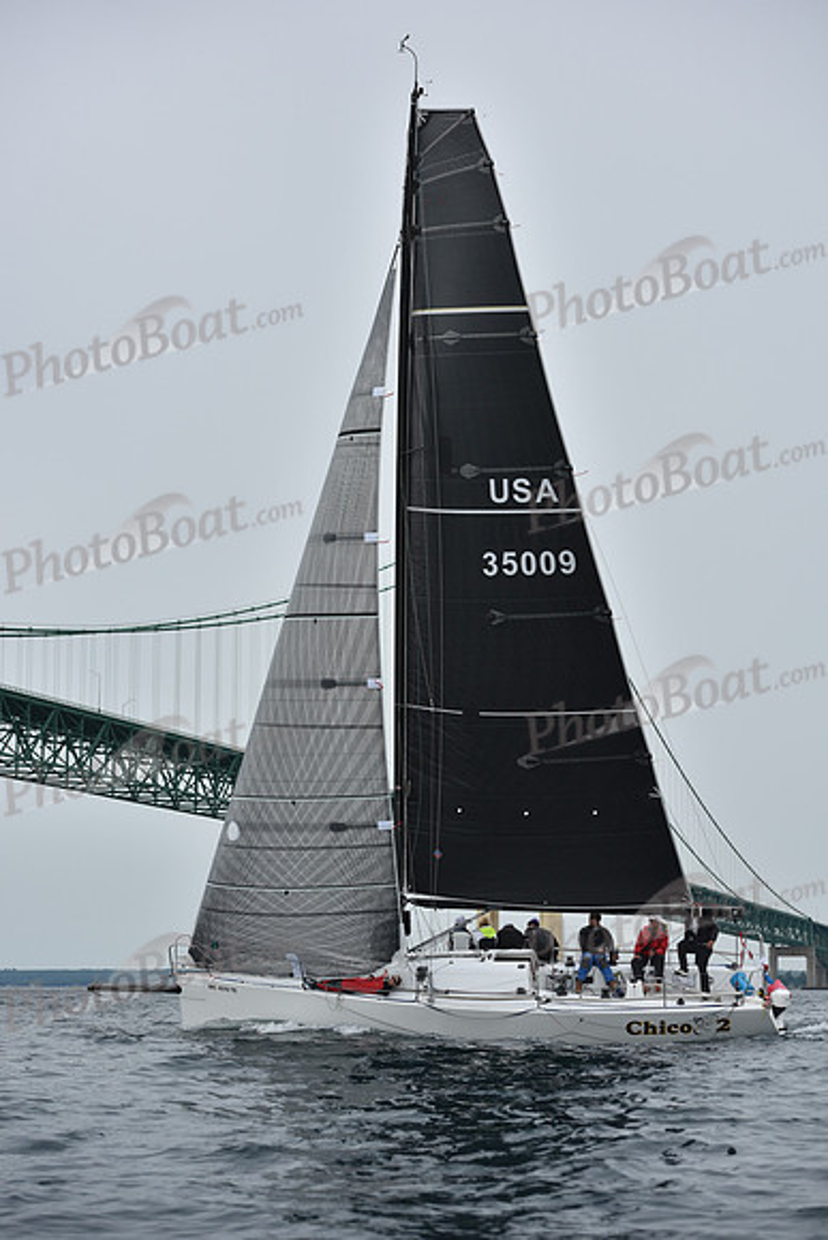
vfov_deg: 28.8
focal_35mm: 70
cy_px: 620
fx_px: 2413
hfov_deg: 19.5
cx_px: 414
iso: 250
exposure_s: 1/800
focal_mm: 70
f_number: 5
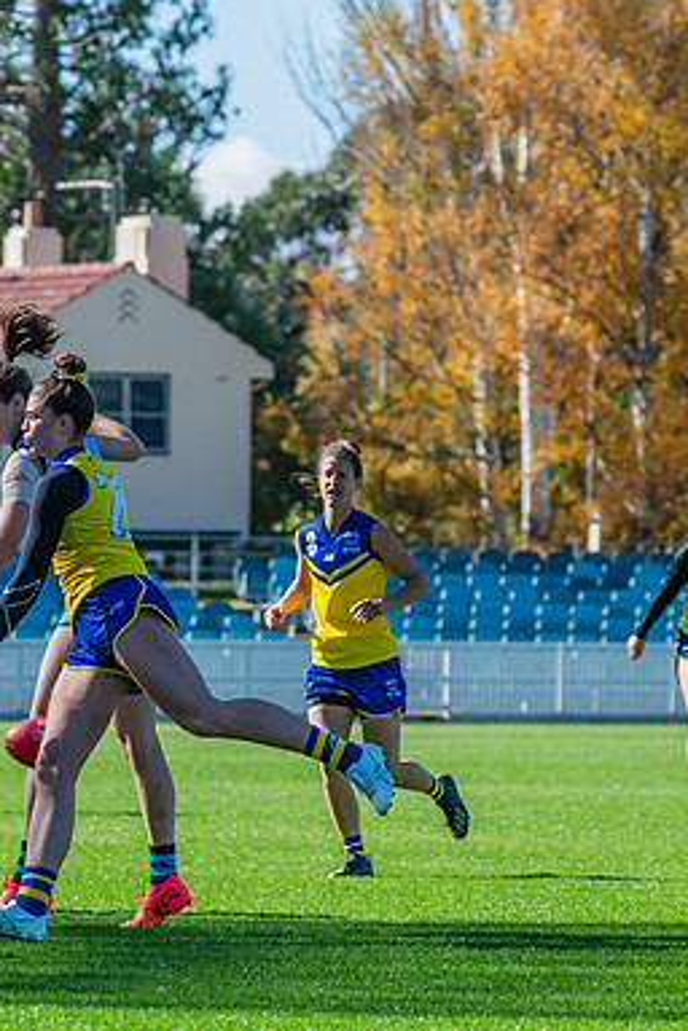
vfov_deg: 6.2
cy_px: 517
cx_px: 5
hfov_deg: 4.1
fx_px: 9603
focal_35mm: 335
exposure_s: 1/1250
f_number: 8
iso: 800
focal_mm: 220
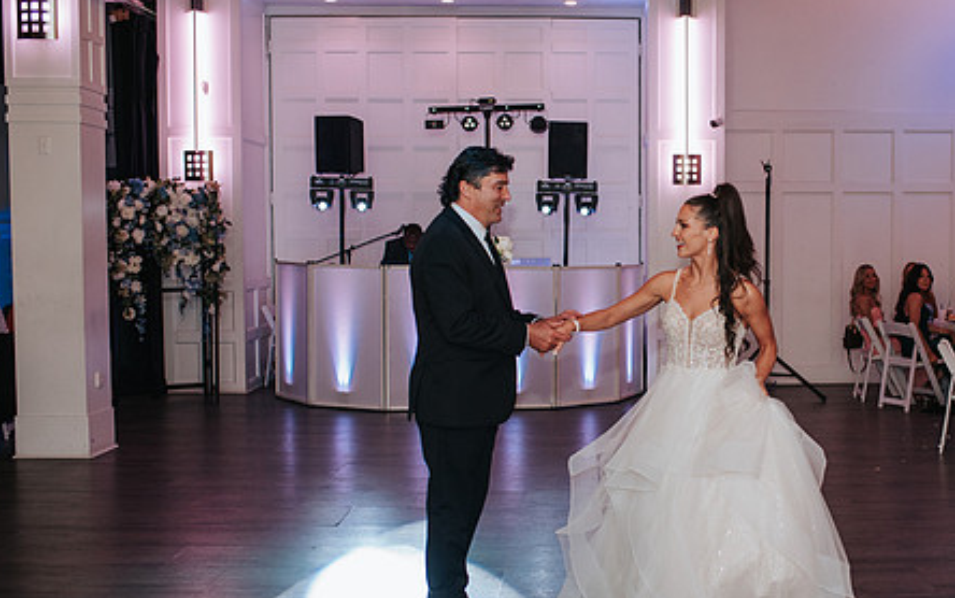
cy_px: 347
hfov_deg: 38.2
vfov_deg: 24.9
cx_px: 664
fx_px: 1354
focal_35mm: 52
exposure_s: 1/200
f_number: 2.8
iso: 1000
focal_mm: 35
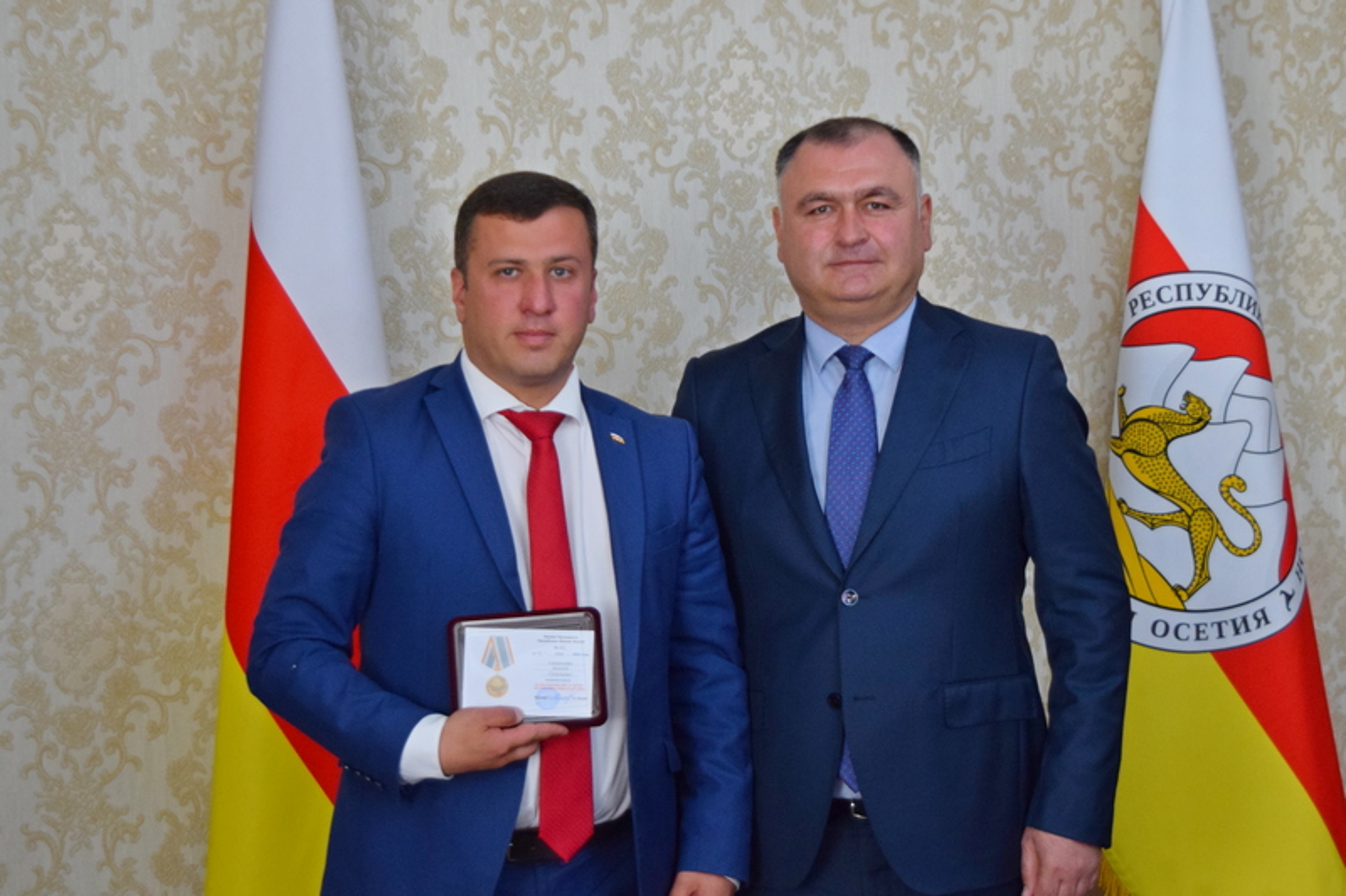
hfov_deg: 37.9
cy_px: 448
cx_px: 673
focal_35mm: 52
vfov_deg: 25.7
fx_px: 1962
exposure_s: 1/60
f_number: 4.5
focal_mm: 35
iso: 1000
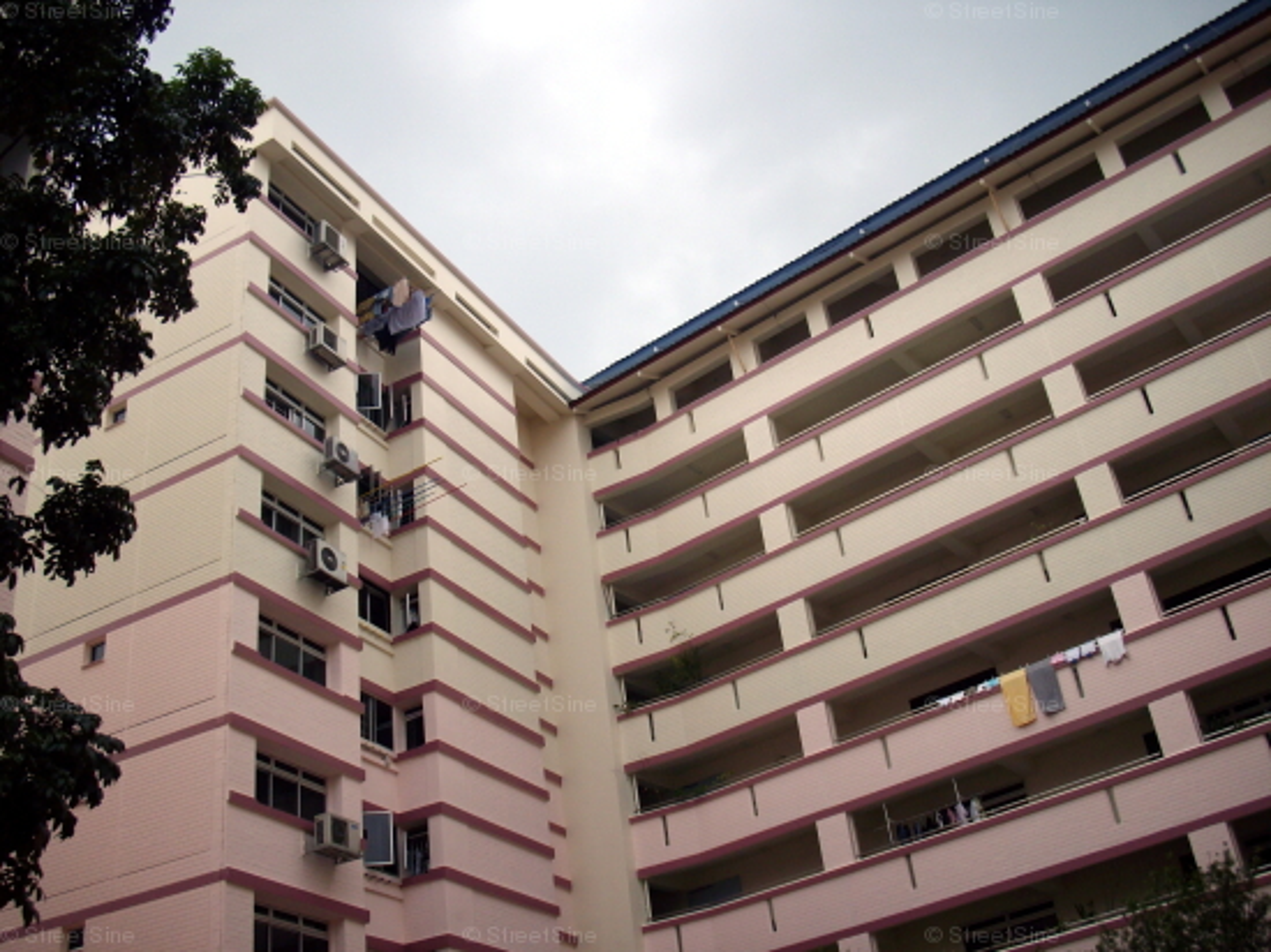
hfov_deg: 50.2
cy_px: 476
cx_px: 636
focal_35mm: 37
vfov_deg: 38.6
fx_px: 1358
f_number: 5.6
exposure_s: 1/250
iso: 80
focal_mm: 6.2
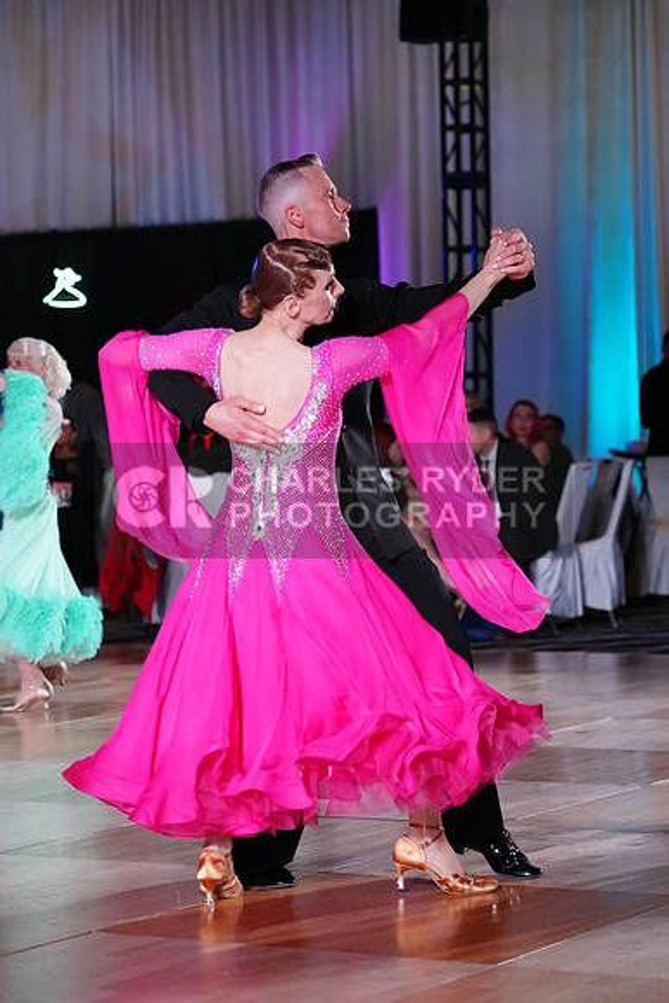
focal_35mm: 105
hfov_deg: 13.0
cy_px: 502
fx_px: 2925
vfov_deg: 19.5
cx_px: 334
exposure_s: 1/400
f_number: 4
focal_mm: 105
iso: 3200
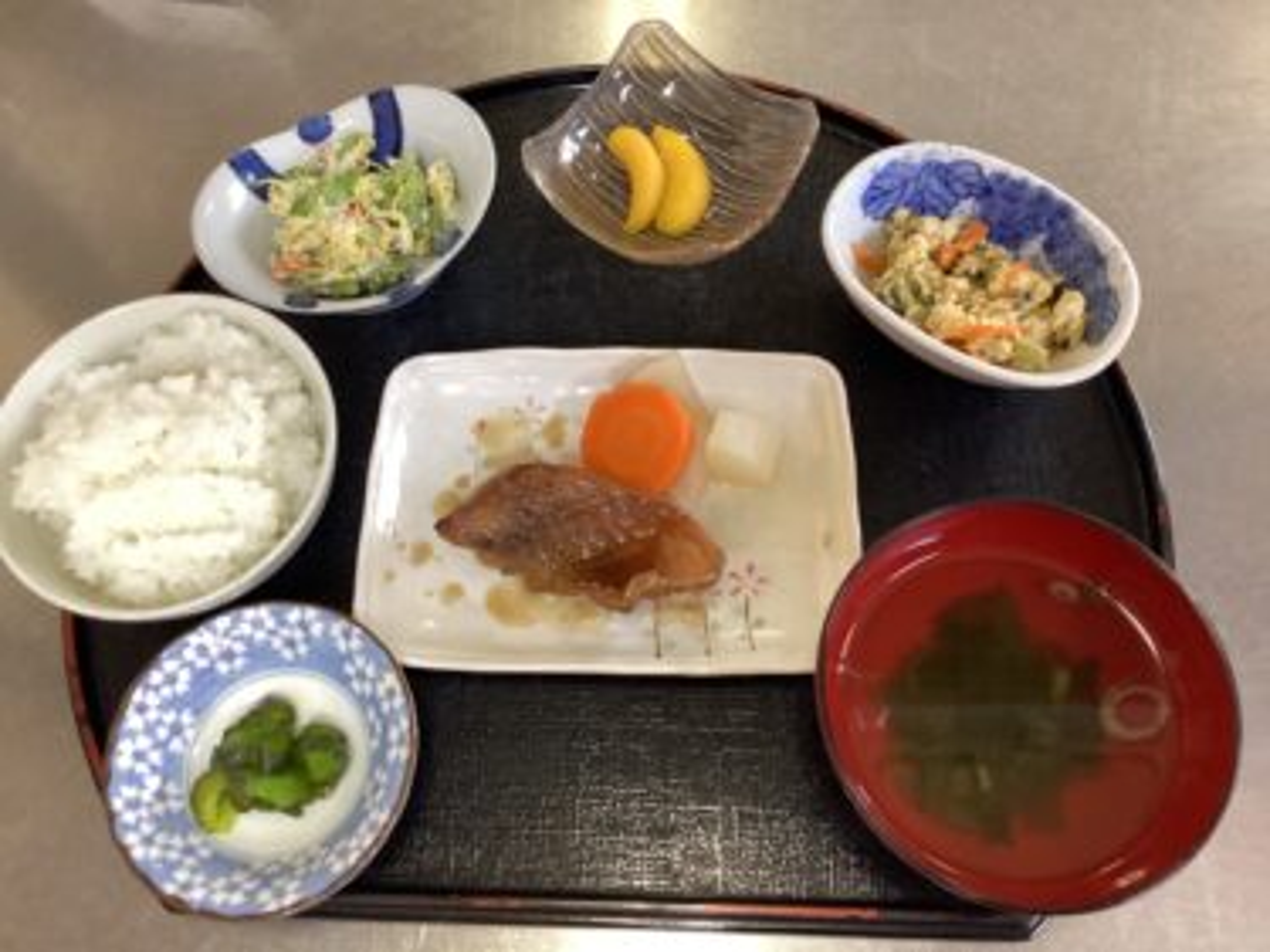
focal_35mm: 31
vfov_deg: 45.4
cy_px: 476
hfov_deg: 58.4
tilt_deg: -67.4
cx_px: 635
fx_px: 1137
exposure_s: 1/40
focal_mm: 3.3
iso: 250
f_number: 2.4
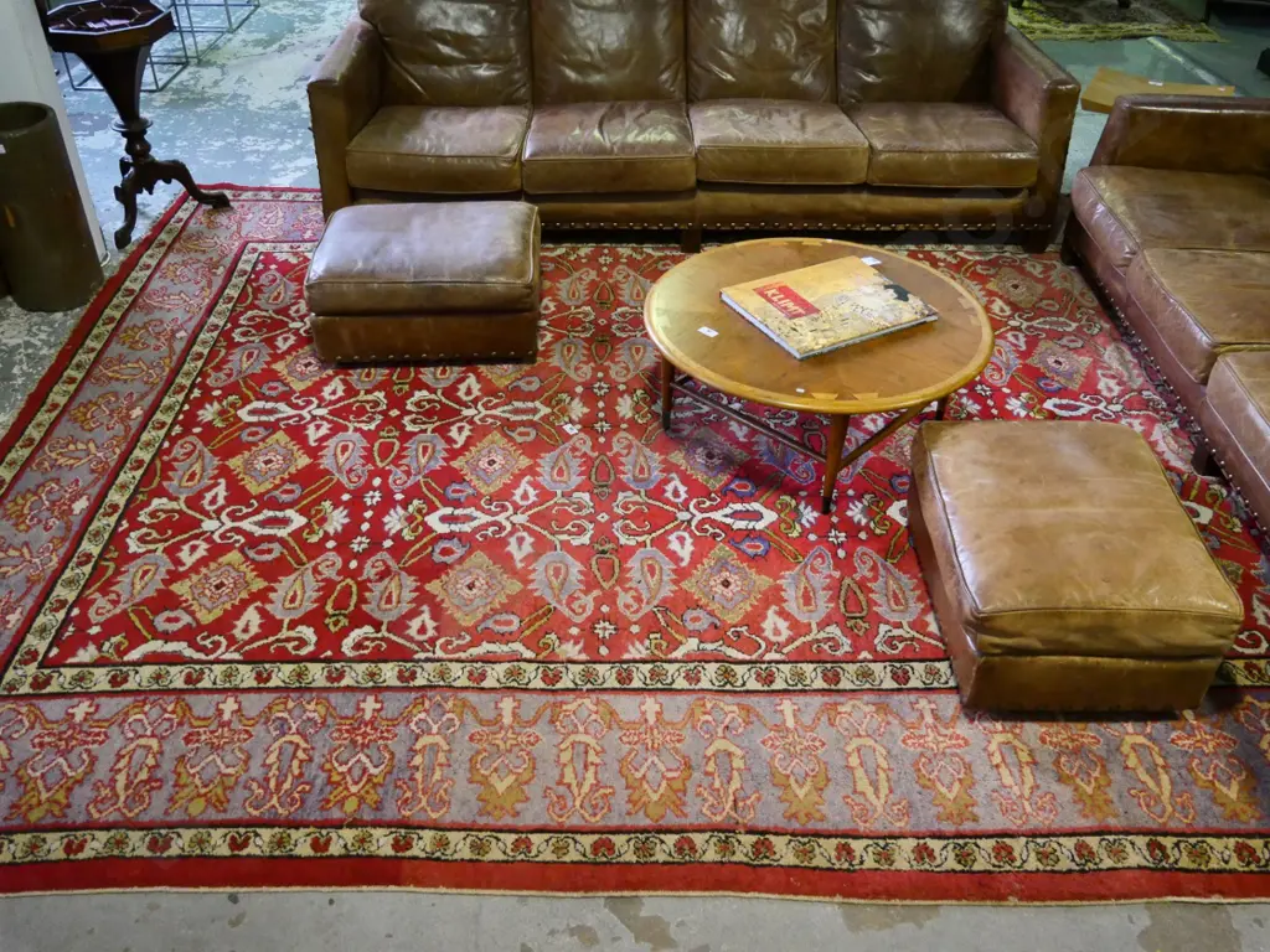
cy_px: 476
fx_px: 1101
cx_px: 635
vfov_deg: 46.8
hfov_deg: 60.0
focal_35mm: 30
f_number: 4.1
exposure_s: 1/320
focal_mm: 15
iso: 3200
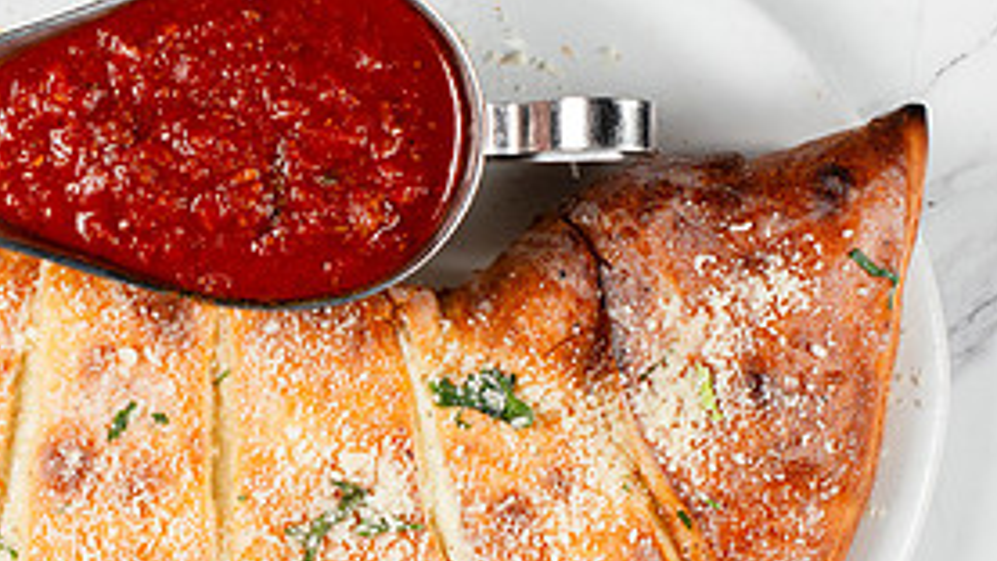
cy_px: 414
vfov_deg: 8.6
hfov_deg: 15.1
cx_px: 169
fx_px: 3729
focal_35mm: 141
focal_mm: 50
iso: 200
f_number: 7.1
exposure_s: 1/160
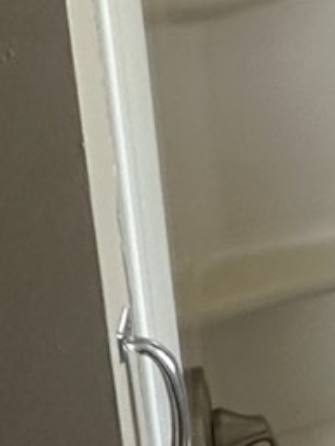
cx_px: 646
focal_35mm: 87
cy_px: -31
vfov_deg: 21.5
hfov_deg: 14.4
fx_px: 1122
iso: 320
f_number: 2.2
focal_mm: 2.22
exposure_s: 1/60
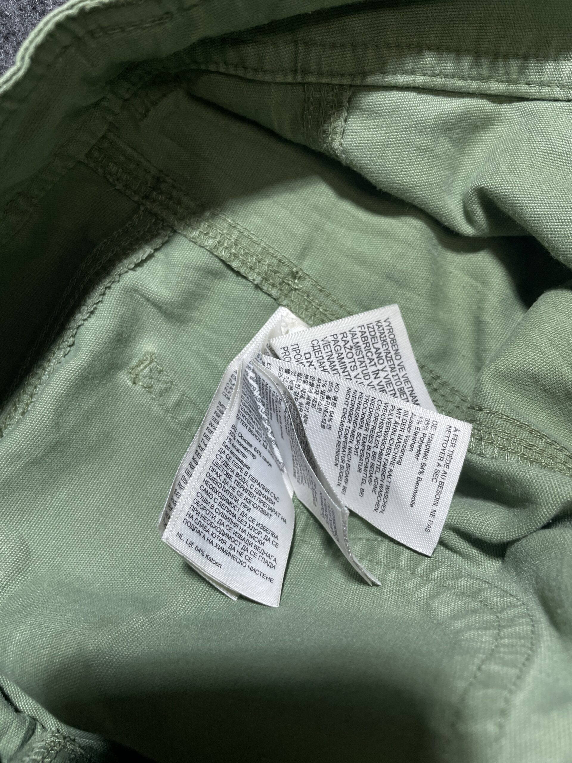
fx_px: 573
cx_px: 286
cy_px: 382
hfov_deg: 53.1
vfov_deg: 67.3
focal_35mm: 26
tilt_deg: -61.3
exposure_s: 1/100
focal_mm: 4.2
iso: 80
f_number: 1.6
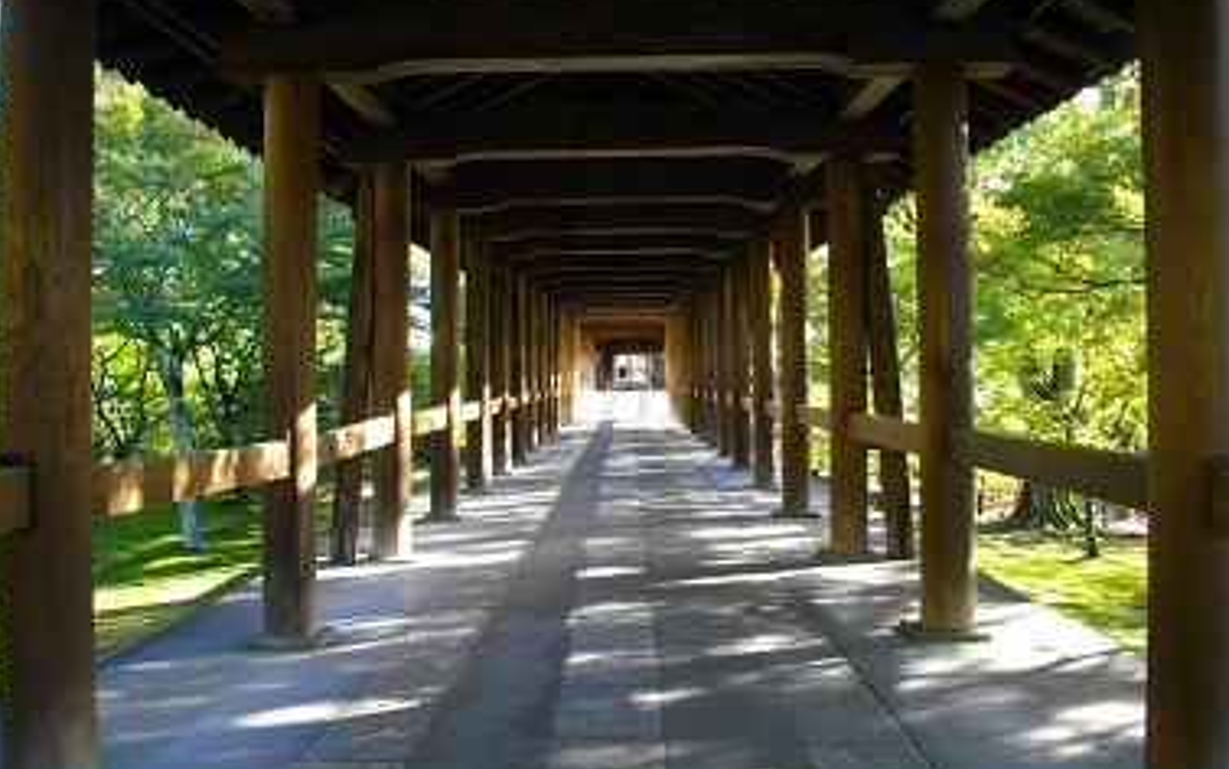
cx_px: 621
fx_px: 1173
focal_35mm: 35
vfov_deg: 36.3
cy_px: 352
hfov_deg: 55.3
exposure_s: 1/100
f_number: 2.9
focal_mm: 5.7
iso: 200
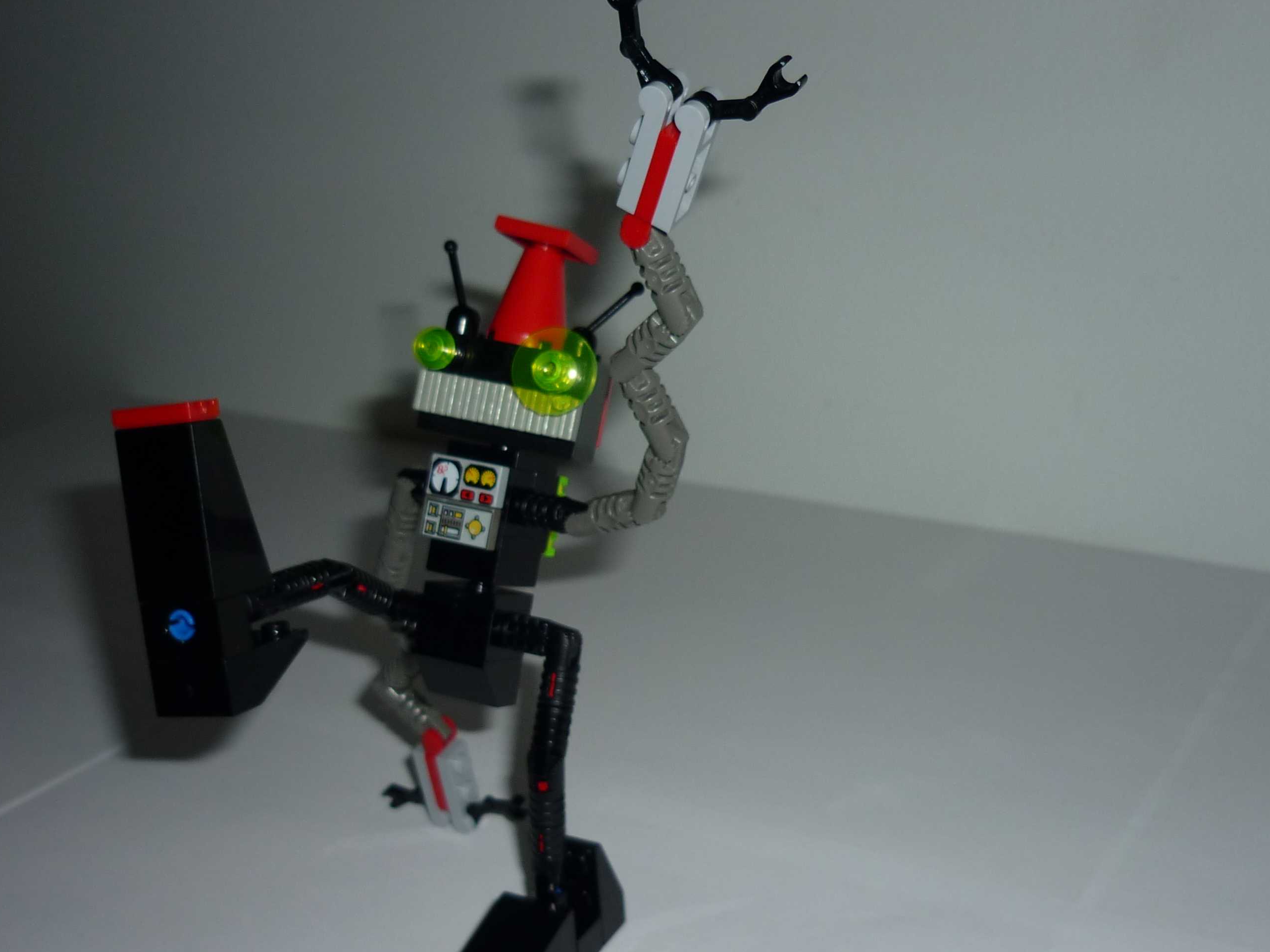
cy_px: 541
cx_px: 588
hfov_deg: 44.8
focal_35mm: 42
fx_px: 1541
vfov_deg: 34.3
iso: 100
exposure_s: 1/60
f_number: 2.8
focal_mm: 5.5
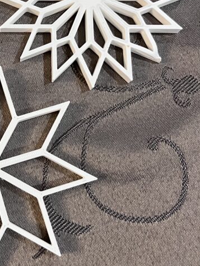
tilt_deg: -75.5
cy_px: 73
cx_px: 0
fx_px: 431
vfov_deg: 33.8
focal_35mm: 56
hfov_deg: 24.9
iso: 250
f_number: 1.6
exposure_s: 1/50
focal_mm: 5.1
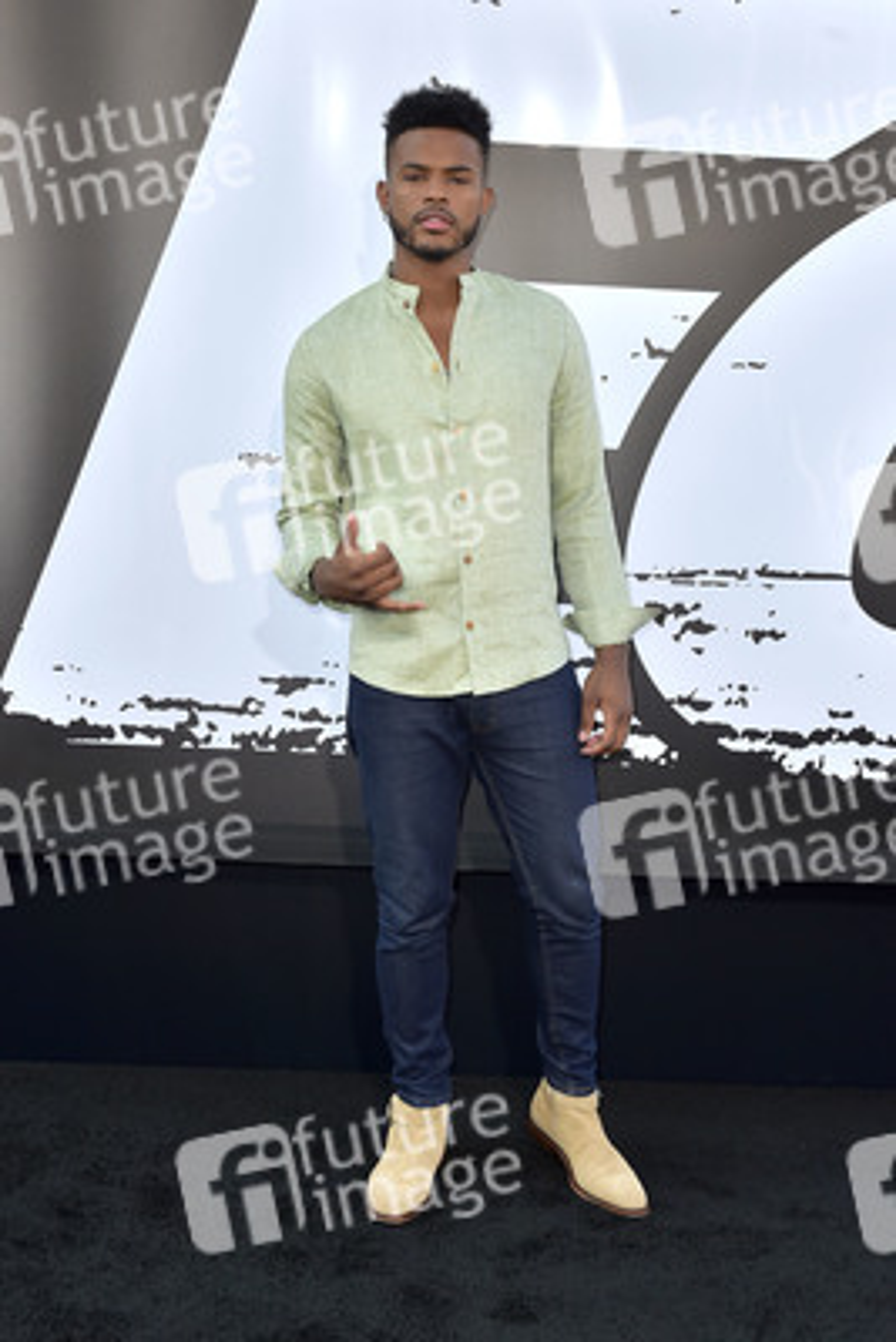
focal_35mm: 35
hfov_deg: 37.9
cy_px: 671
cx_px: 448
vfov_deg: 54.4
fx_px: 1305
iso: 250
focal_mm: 35
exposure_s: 1/250
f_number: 6.3
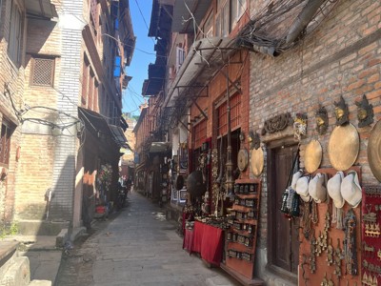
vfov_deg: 53.1
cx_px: 190
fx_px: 286
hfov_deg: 67.3
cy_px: 143
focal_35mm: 26
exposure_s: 1/276
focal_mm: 5.1
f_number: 1.6
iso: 50
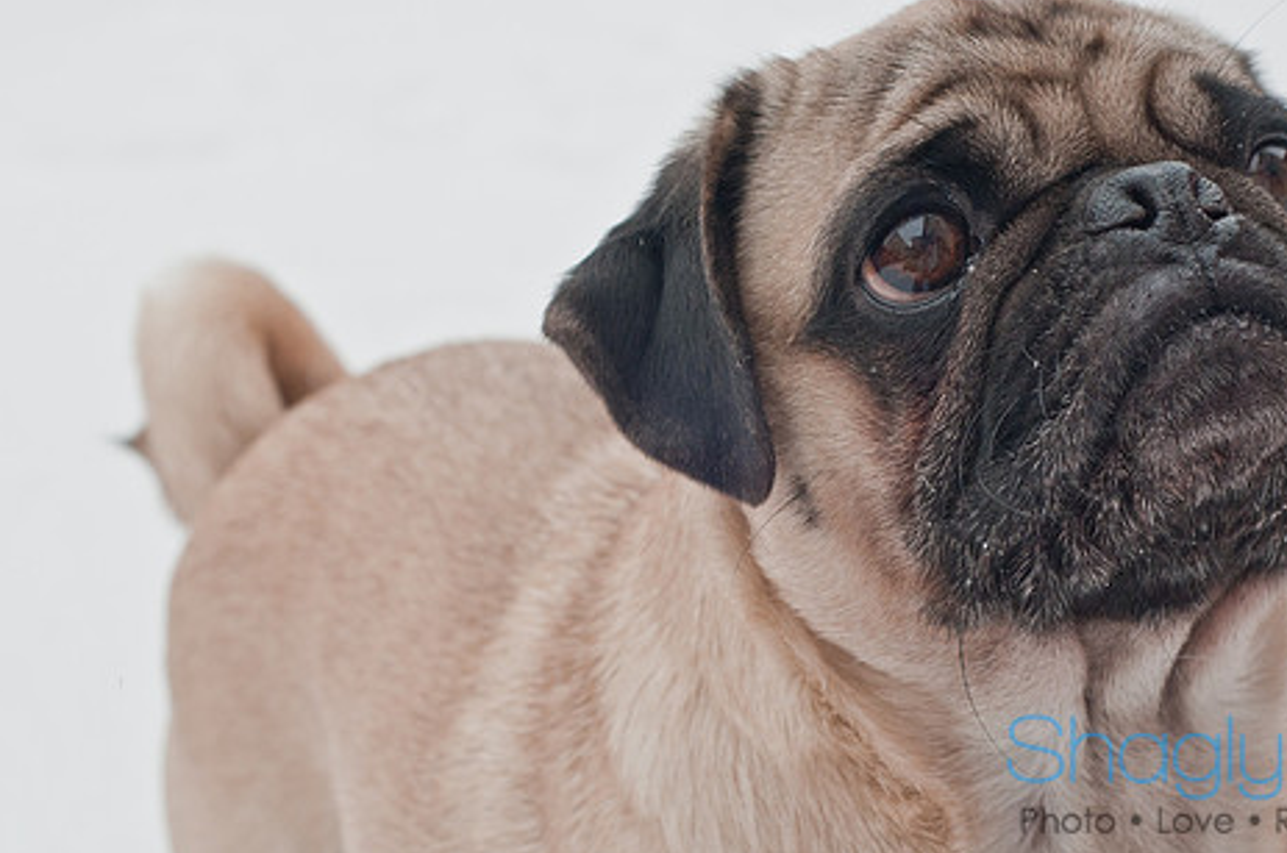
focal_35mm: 94
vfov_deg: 14.5
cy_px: 357
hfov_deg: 21.7
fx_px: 3355
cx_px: 645
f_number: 5.6
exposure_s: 1/640
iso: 200
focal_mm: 50
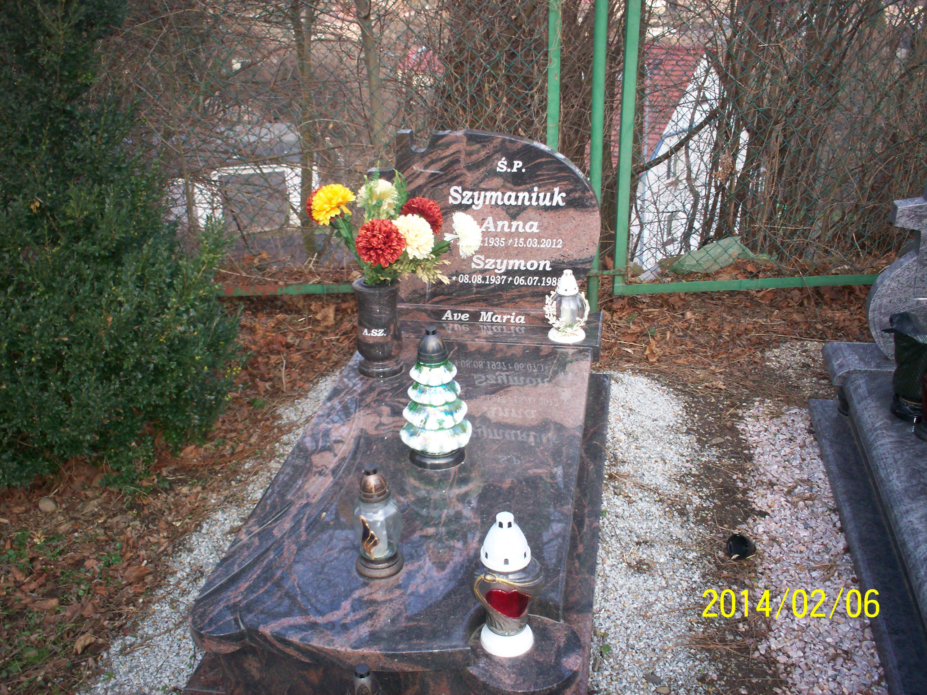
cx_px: 464
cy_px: 348
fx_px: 964
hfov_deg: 51.4
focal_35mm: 36
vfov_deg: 39.7
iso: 140
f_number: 4.5
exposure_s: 1/60
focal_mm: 6
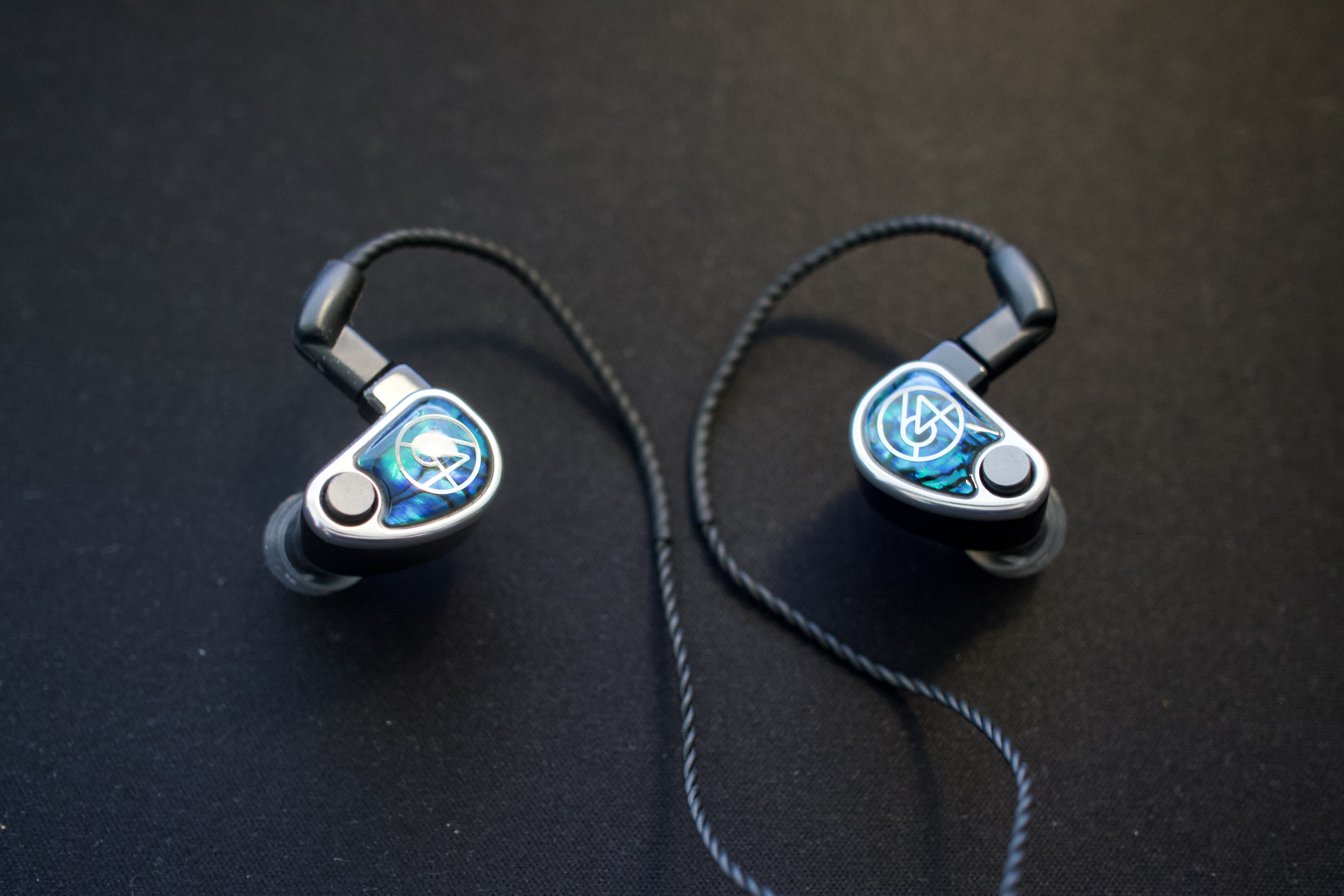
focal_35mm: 36
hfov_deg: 53.1
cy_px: 448
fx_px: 1344
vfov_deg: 36.9
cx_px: 672
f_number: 2.8
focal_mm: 24
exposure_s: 1/40
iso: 800
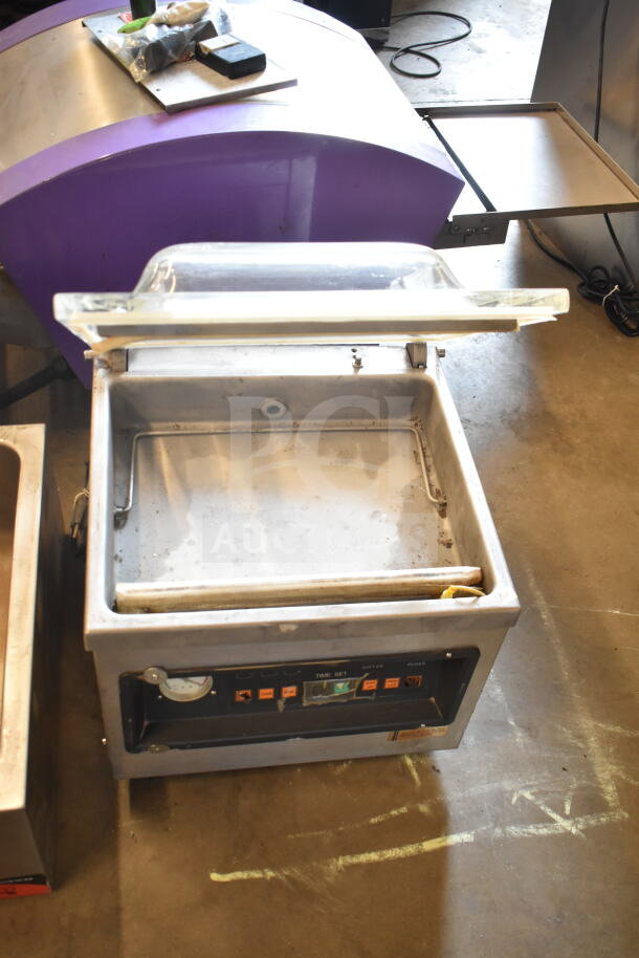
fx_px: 958
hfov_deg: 36.9
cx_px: 320
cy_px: 479
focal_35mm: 36
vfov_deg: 53.1
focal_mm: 24
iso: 1600
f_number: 4
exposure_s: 1/50
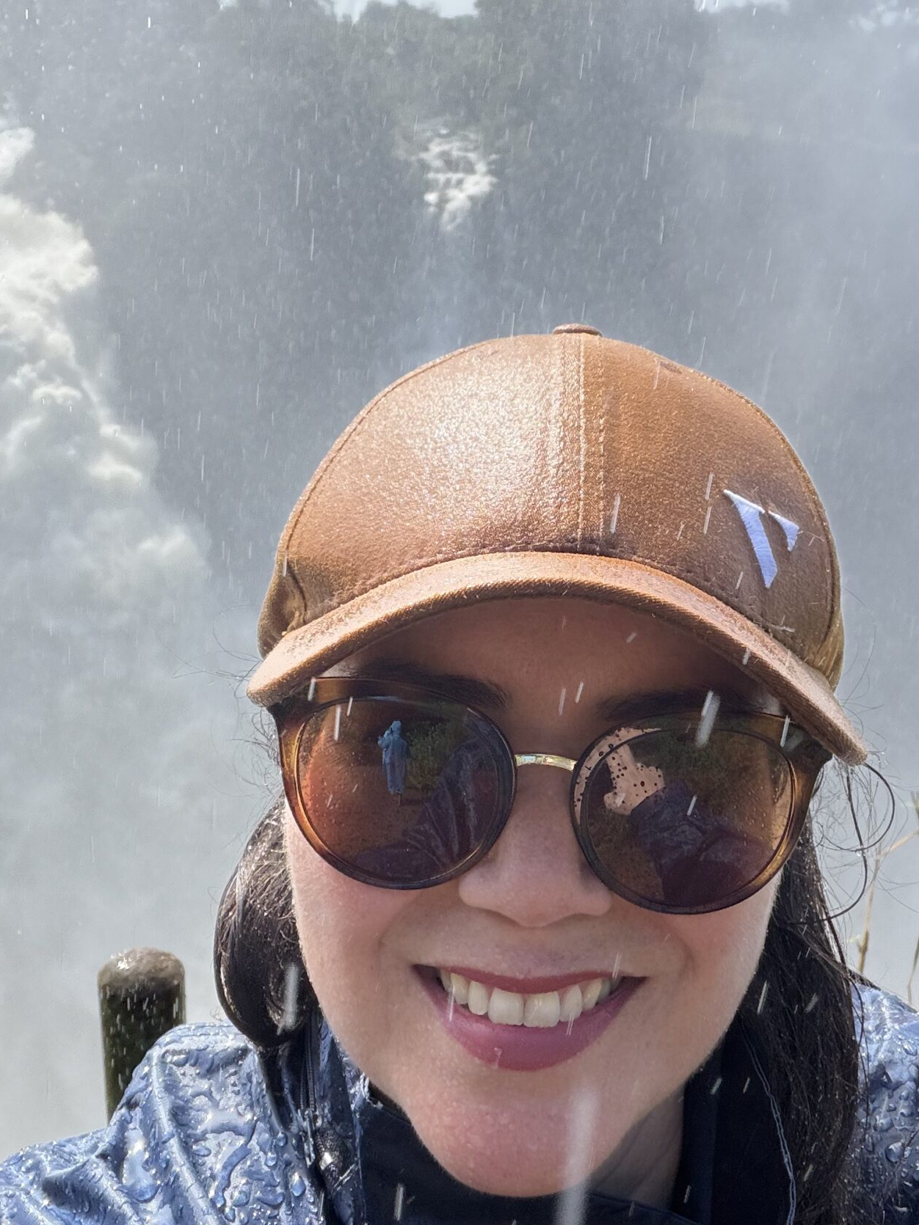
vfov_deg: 41.2
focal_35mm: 46
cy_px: 611
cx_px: 538
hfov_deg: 31.4
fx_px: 1629
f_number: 1.9
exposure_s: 1/662
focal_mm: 2.71
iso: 40
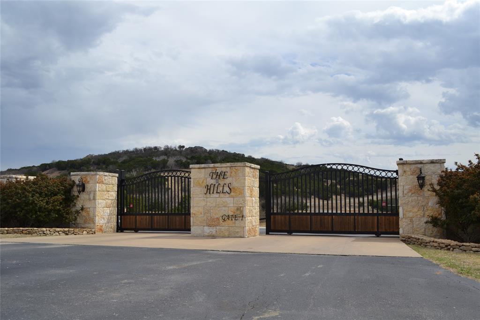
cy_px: 160
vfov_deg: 39.9
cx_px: 240
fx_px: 440
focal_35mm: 33
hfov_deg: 57.2
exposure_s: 1/320
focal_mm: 22
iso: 100
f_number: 9
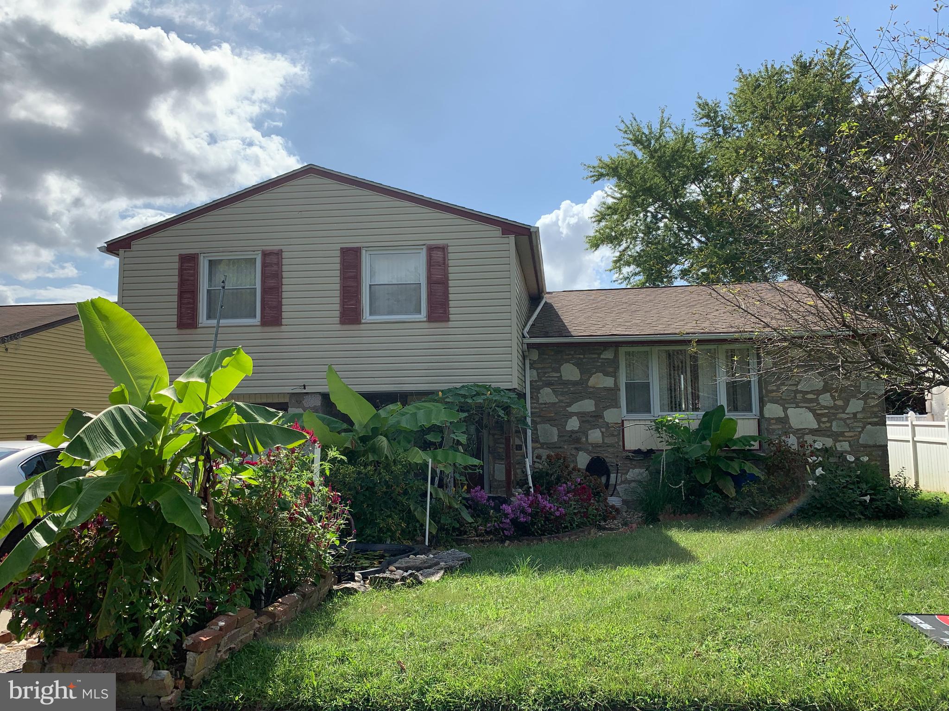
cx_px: 474
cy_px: 356
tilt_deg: +5.3
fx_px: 713
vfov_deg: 53.1
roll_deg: +0.4
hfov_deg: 67.3
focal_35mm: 26
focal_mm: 4.25
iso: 25
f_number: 1.8
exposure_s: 1/2915
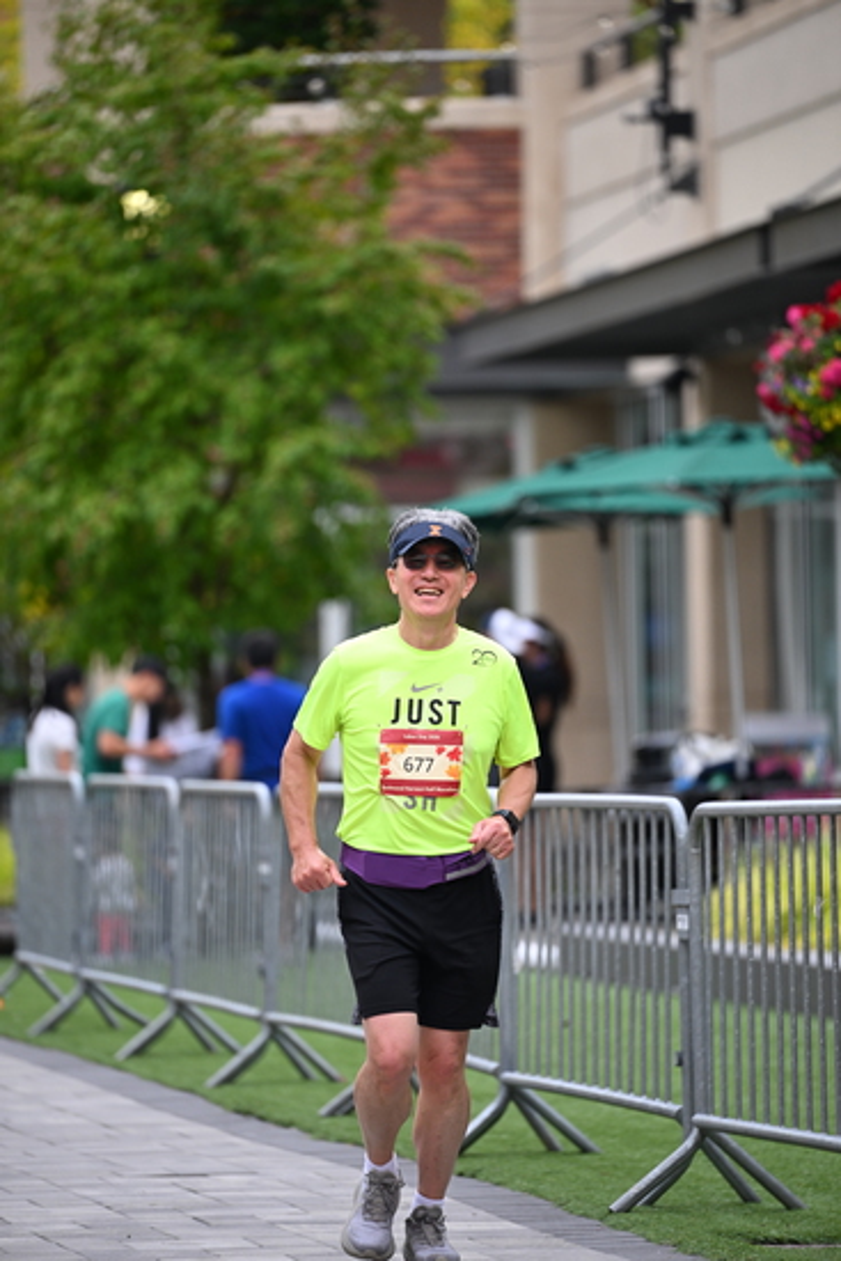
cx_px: 420
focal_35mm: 200
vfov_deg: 10.3
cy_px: 630
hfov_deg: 6.9
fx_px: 7003
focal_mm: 200
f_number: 2.8
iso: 640
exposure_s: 1/2000
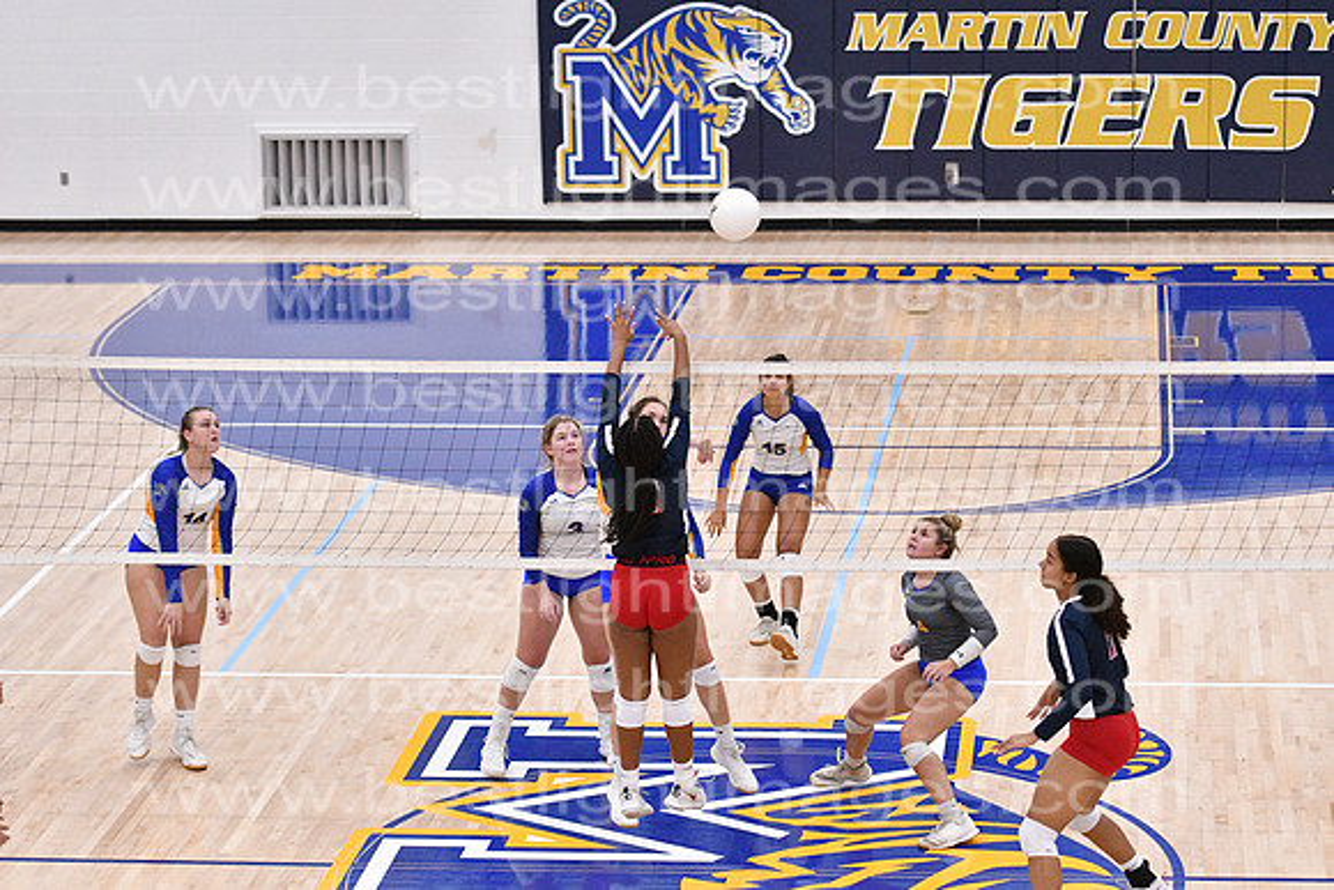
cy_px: 445
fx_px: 3892
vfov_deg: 13.0
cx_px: 667
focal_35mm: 105
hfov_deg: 19.5
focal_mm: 70
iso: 6400
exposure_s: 1/1000
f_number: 3.2
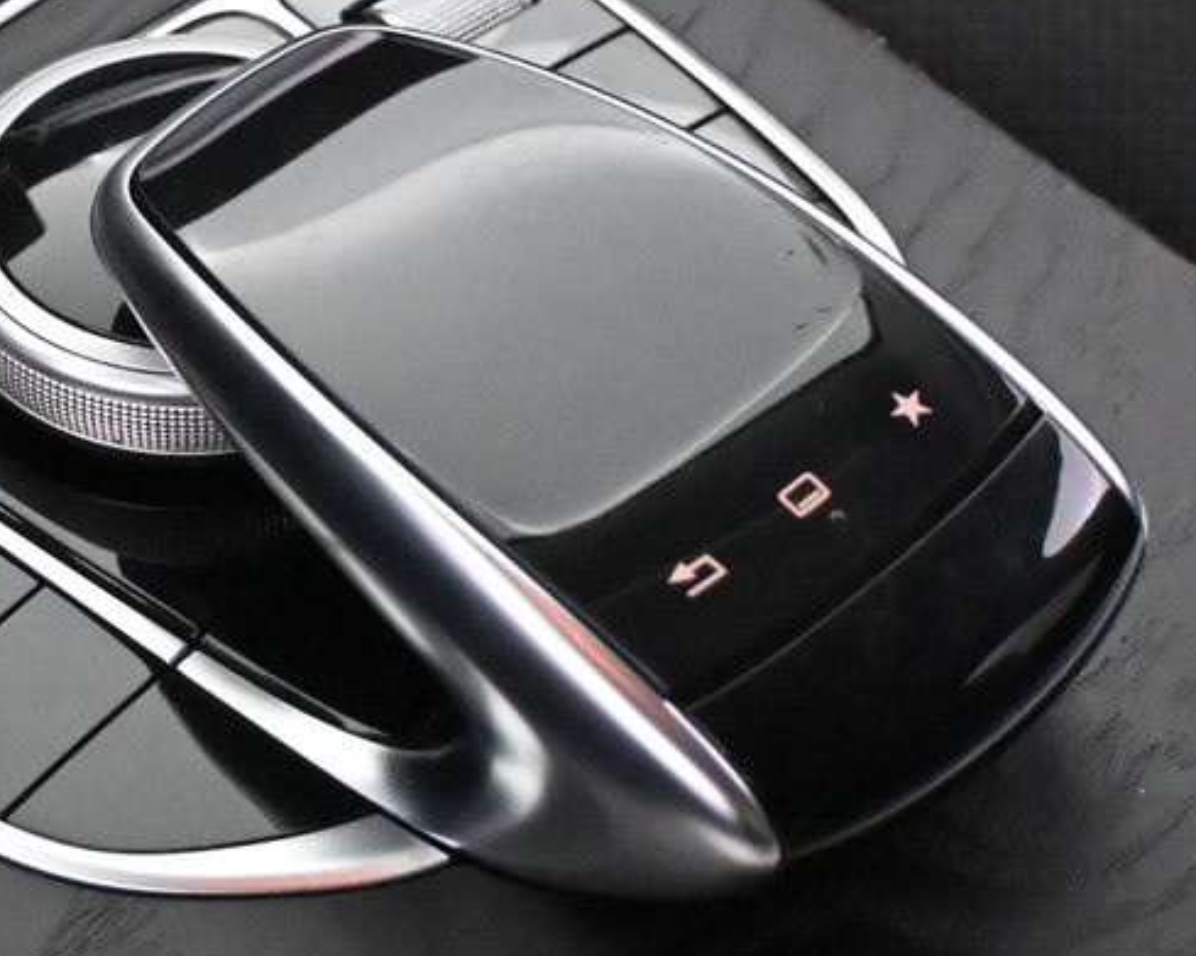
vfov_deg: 13.4
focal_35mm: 114
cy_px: 274
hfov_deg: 16.3
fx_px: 4046
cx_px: -122
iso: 8000
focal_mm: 24.5
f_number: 4.2
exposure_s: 1/60
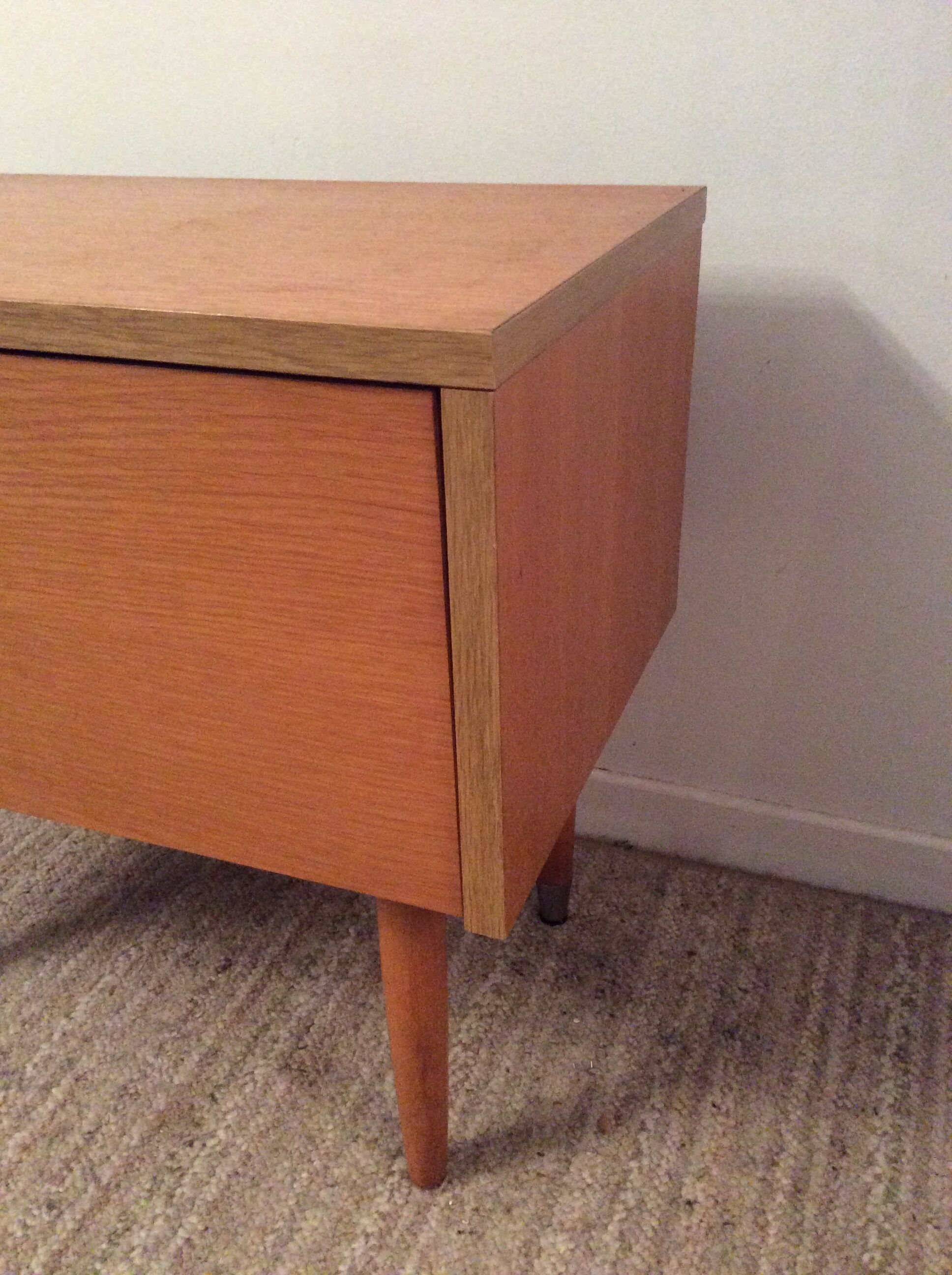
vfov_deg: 56.9
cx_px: 476
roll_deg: +2.6
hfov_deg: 44.1
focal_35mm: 32
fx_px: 1177
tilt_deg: -28.2
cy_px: 638
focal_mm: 3.3
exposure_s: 1/17
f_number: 2.4
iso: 400
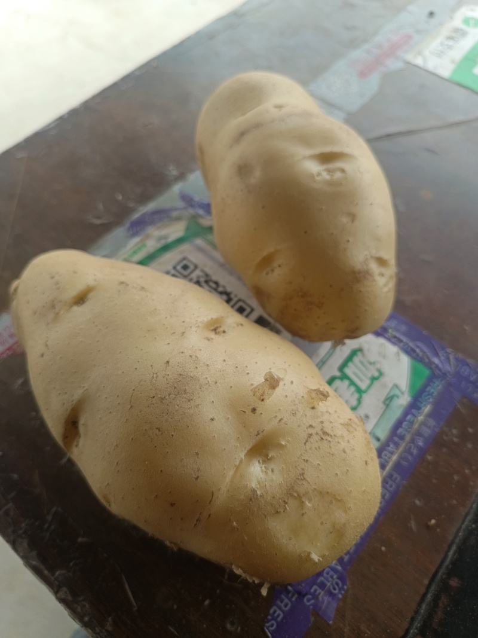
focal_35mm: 23
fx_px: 424
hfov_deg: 58.9
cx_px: 239
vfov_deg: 73.9
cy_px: 319
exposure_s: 1/100
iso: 130
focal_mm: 5.59
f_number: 1.88
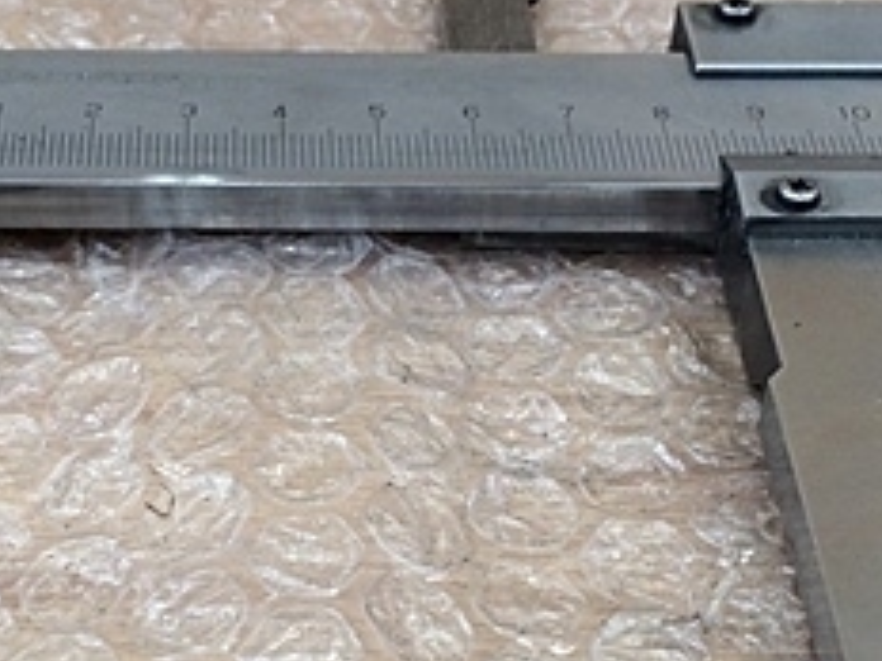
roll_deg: +0.2
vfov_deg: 18.3
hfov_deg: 24.1
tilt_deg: -44.9
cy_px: 524
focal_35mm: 80
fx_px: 2038
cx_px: 213
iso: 32
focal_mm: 4.15
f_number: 2.2
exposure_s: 1/30
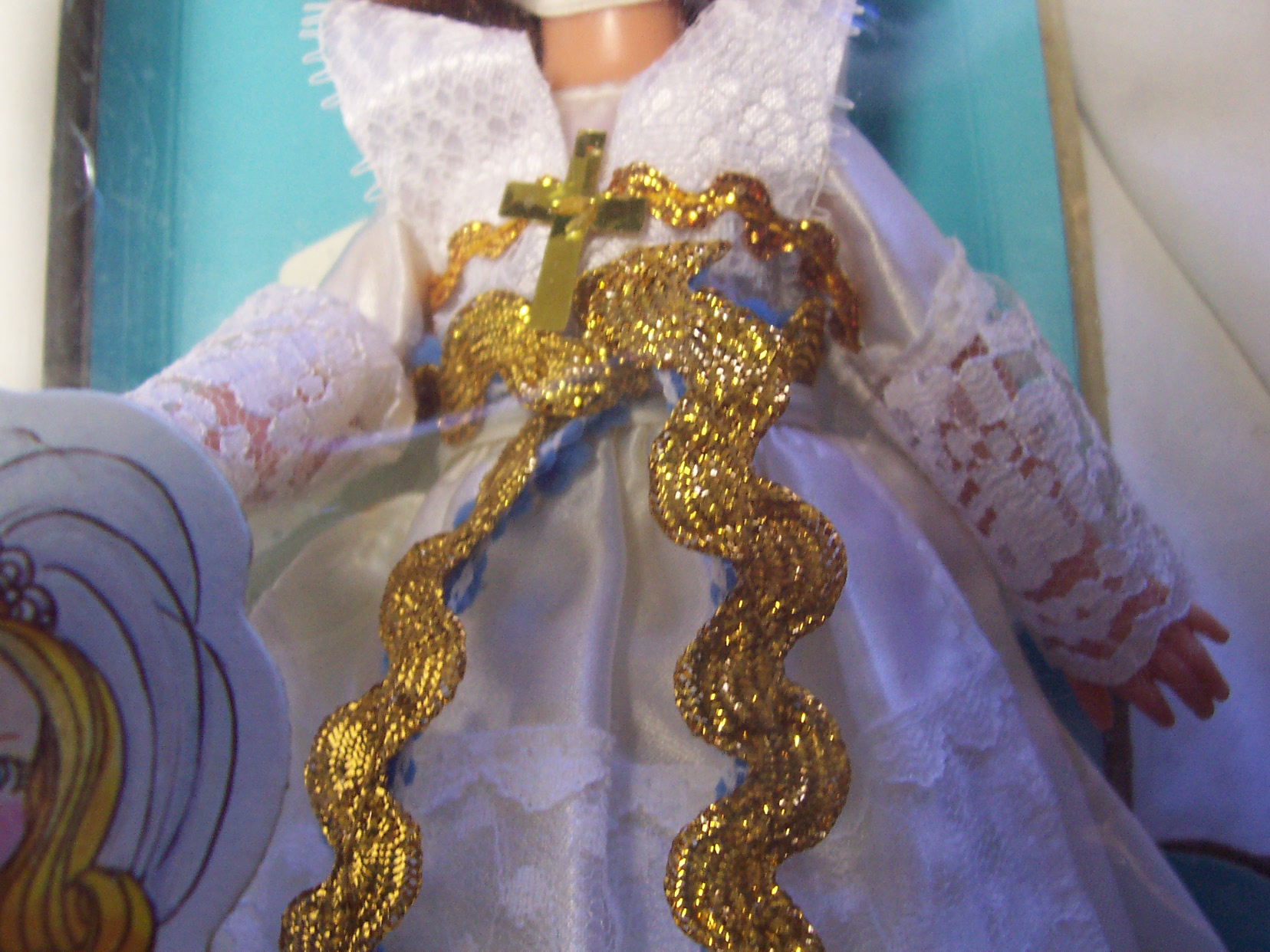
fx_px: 1357
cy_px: 476
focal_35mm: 37
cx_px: 635
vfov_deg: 38.7
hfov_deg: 50.1
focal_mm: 5.6
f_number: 2.8
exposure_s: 1/30
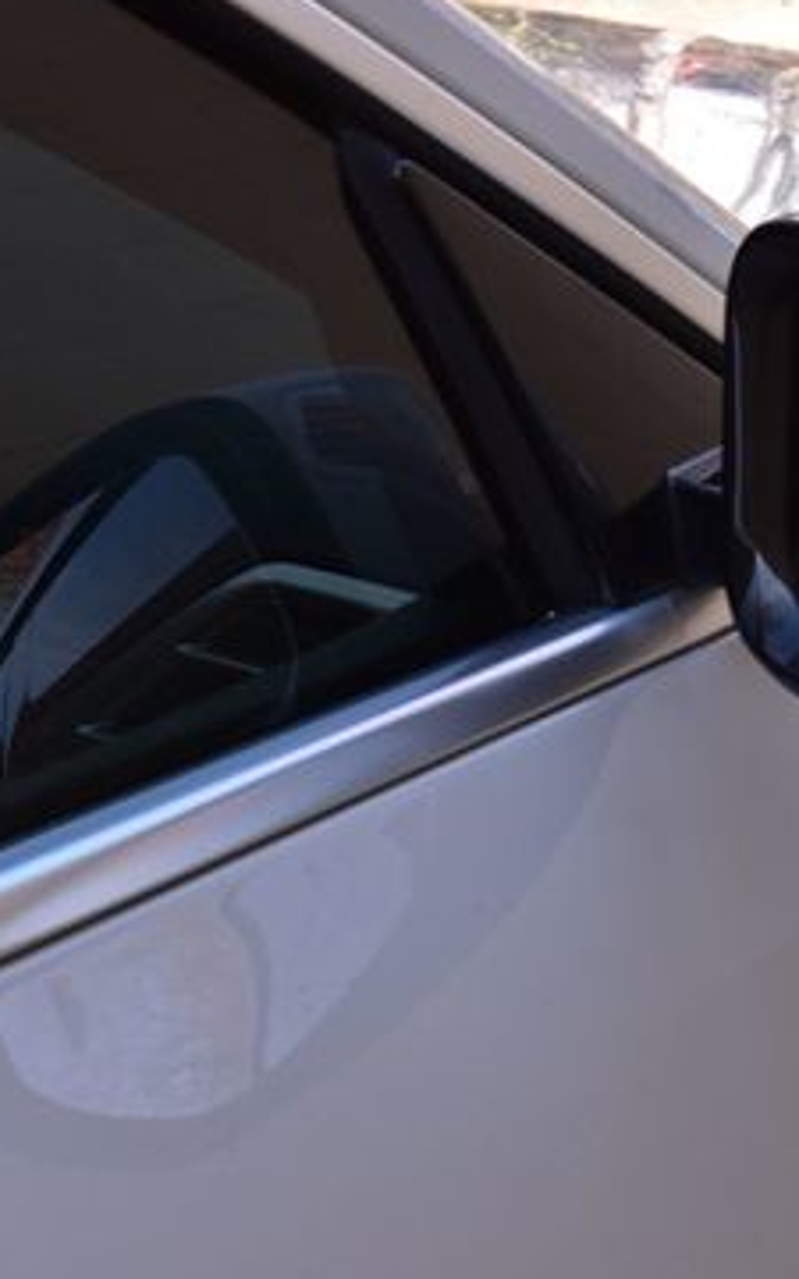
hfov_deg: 14.9
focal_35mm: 87
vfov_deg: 23.8
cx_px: 696
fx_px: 3031
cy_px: 625
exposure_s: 1/200
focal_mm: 32
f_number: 10
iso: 400
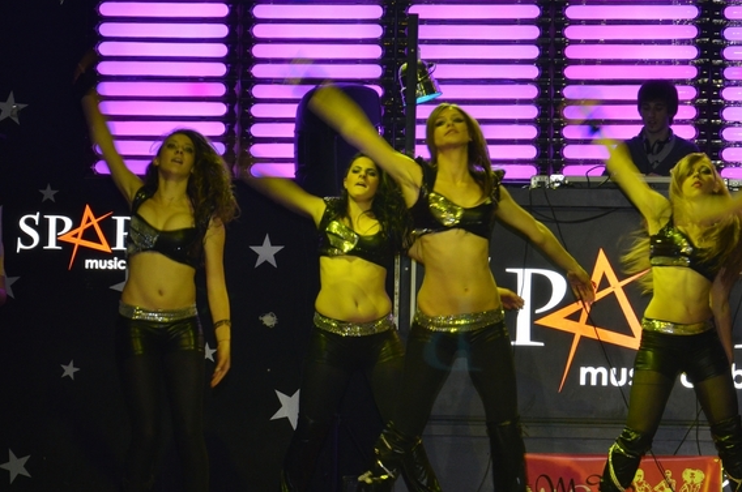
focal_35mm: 145
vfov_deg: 9.4
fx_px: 2984
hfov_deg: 14.1
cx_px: 502
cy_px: 299
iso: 1250
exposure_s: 1/60
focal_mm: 70
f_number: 8
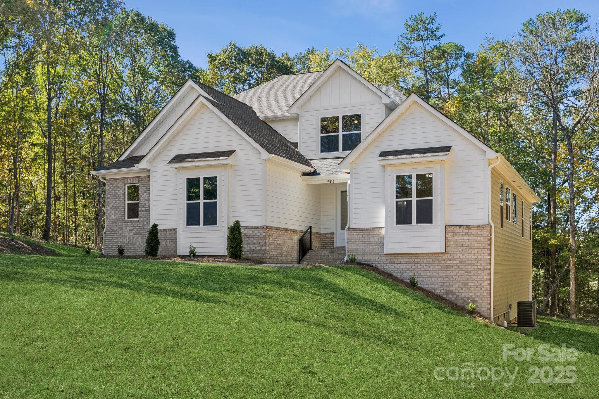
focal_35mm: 37
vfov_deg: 35.9
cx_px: 300
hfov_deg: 51.9
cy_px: 200
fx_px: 616
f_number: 5
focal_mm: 37
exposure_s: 1/250
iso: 100
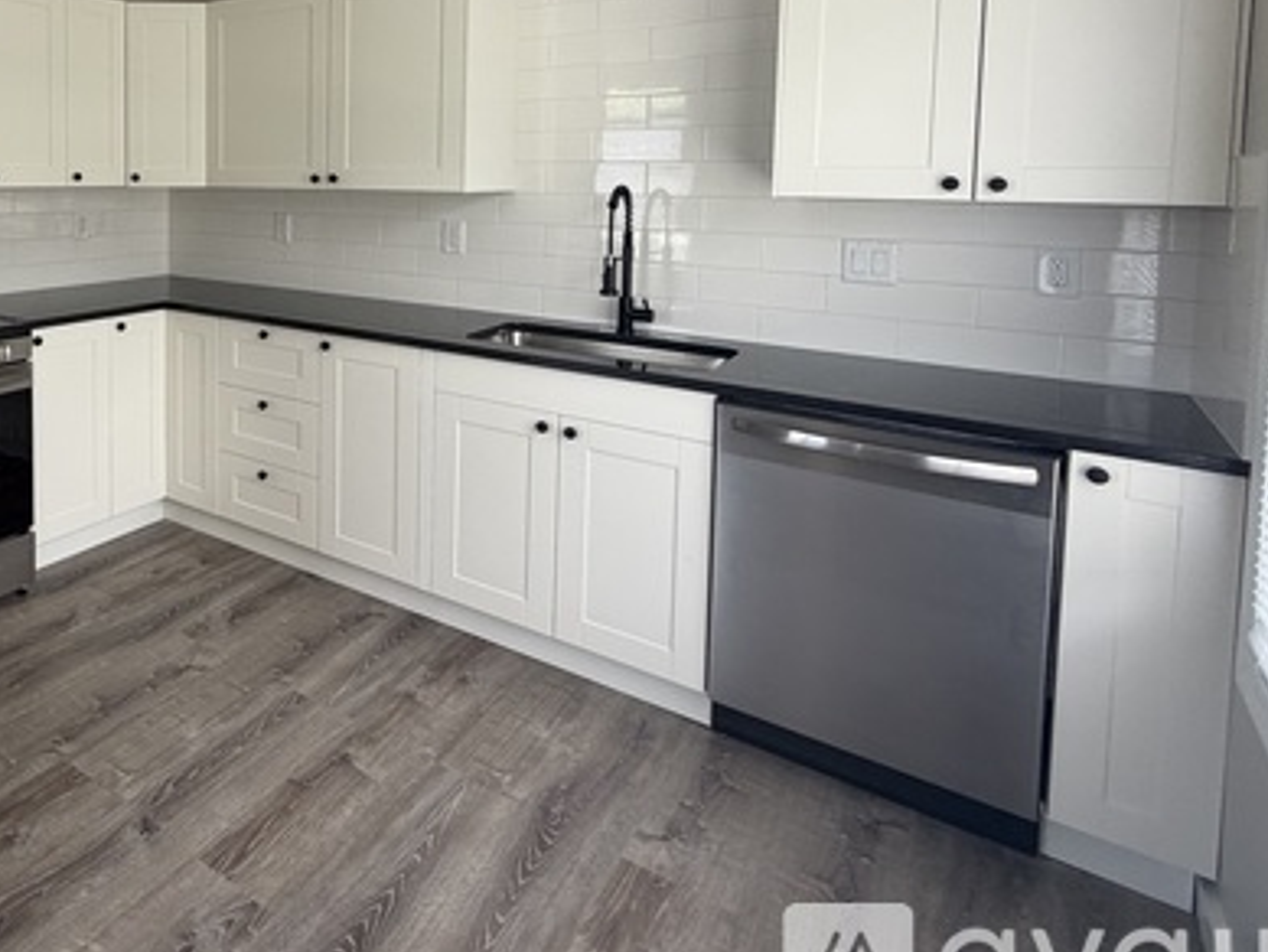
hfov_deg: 64.2
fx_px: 879
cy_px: 218
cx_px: 223
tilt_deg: -3.4
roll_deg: +0.0
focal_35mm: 24
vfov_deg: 53.8
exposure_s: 1/121
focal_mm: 2.22
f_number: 2.2
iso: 125
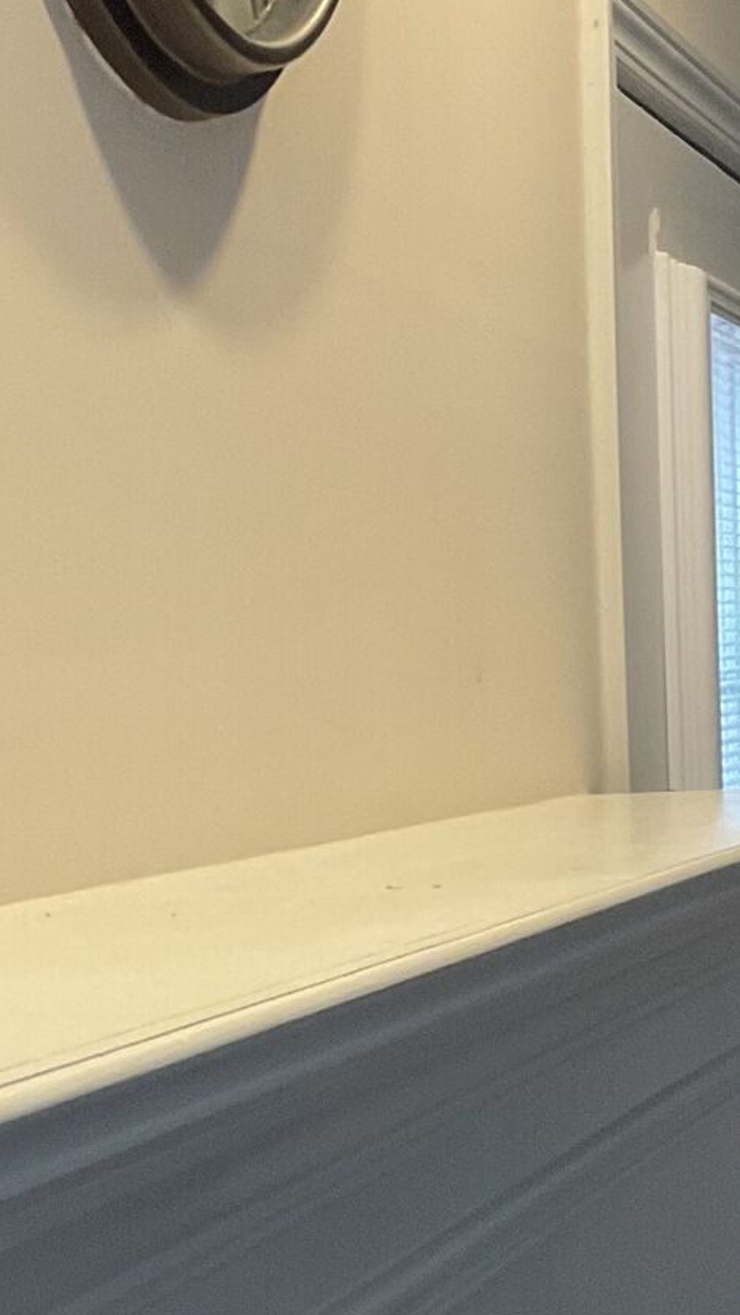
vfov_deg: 23.9
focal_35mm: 88
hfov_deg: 13.7
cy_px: 994
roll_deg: +2.8
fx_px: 3071
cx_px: 151
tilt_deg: -6.3
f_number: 1.8
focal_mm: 3
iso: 200
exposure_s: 1/60
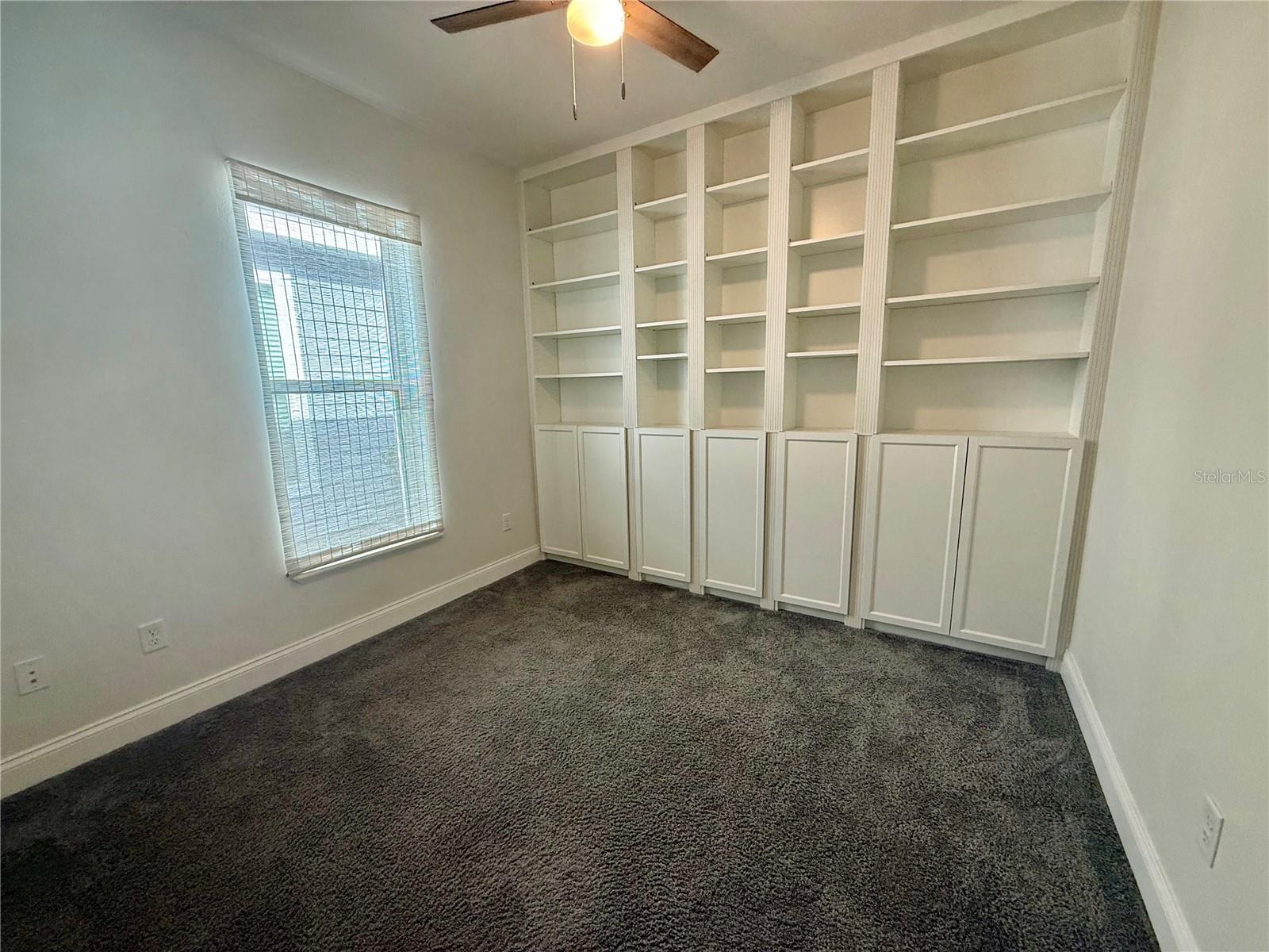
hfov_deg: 102.1
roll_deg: +0.9
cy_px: 476
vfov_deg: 85.7
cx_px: 634
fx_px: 513
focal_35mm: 14
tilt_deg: -9.4
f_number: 2.2
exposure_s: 1/60
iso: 160
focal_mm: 2.22
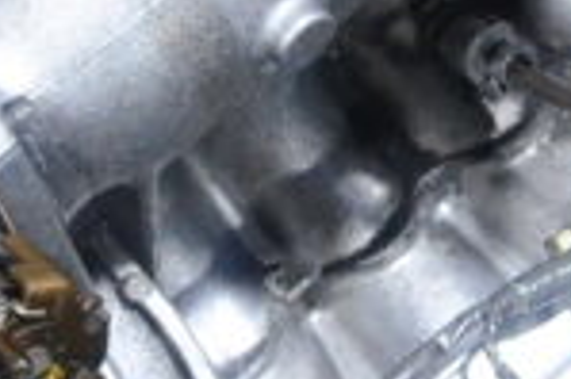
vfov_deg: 6.5
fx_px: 3264
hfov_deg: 9.7
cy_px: 639
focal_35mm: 206
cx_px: 812
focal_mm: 20
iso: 2500
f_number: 3.5
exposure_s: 1/50
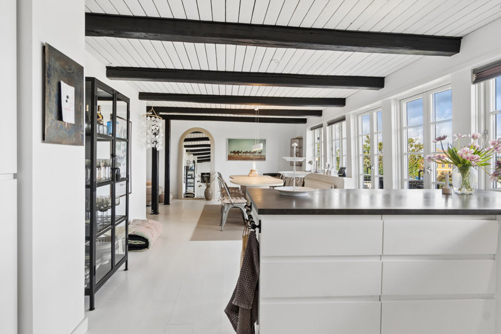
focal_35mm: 20
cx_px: 250
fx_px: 271
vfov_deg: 63.2
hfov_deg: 85.4
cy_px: 167
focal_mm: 13
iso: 200
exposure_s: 1/60
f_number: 8
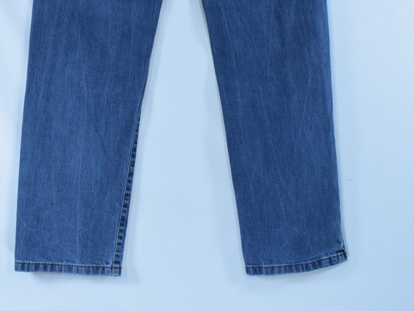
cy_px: -41
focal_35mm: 72
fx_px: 862
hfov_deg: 27.0
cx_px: 168
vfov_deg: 19.5
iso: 3200
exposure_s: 1/250
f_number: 11
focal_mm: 23
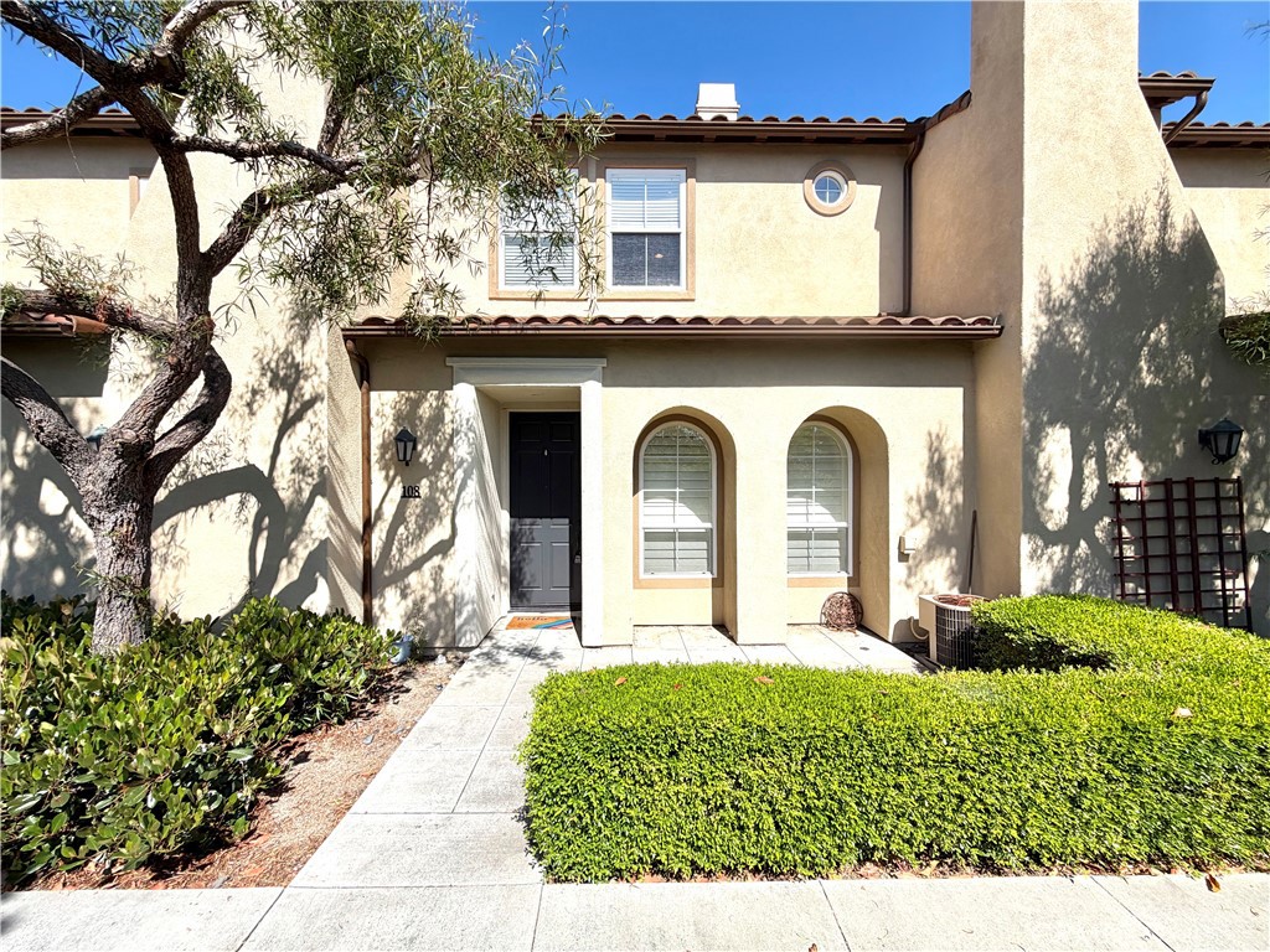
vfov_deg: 85.7
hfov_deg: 102.1
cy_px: 476
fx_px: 514
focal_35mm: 14
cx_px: 635
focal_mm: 2.22
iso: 20
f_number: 2.2
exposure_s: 1/1033
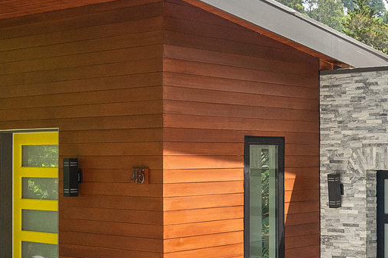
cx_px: 391
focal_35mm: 72
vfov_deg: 18.9
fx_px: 776
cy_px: 155
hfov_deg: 26.5
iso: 250
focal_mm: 18
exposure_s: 1/320
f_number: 7.1
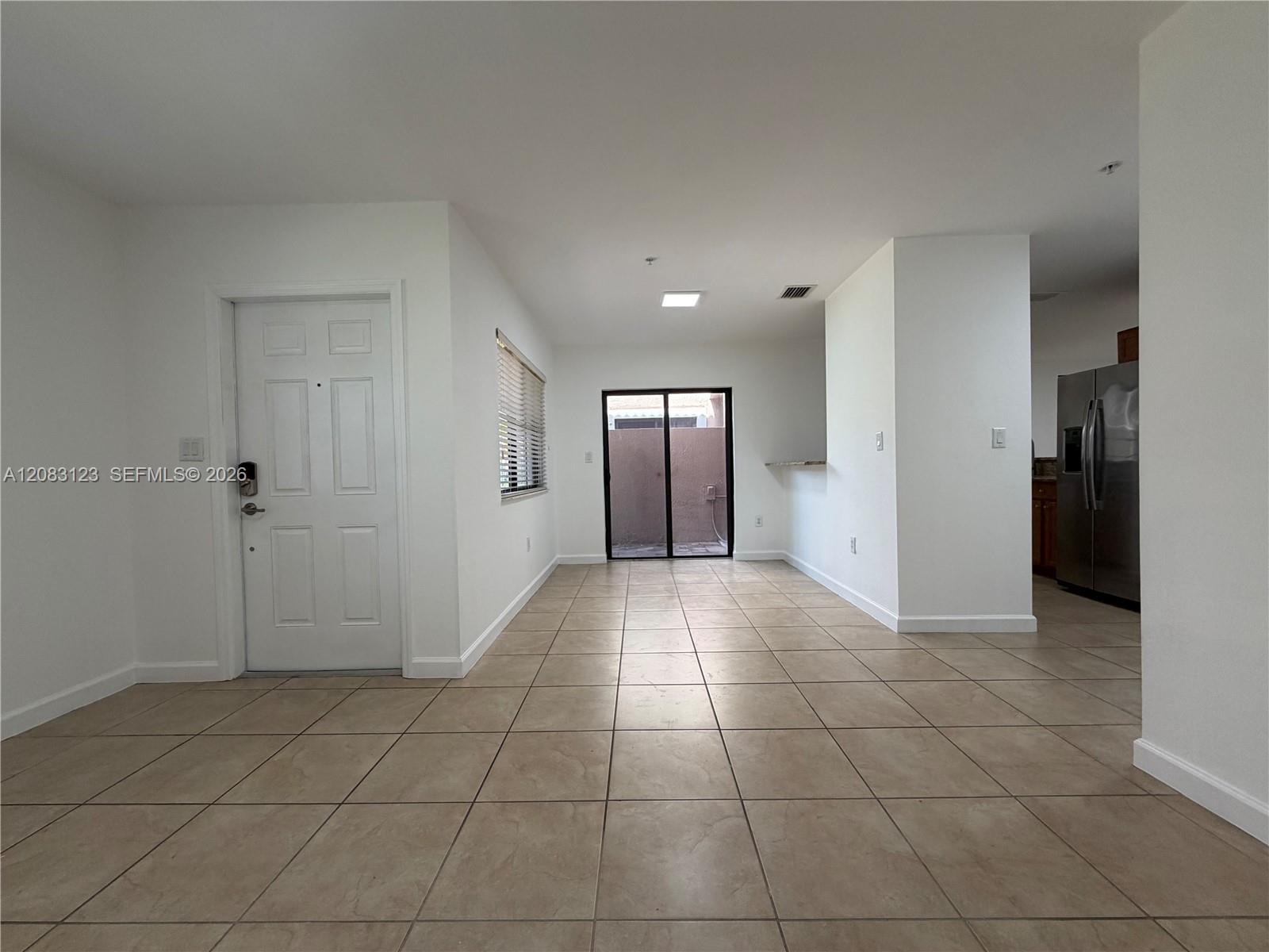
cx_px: 634
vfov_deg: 85.7
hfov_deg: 102.1
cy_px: 476
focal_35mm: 14
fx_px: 513
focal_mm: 2.22
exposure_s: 1/121
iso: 160
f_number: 2.2
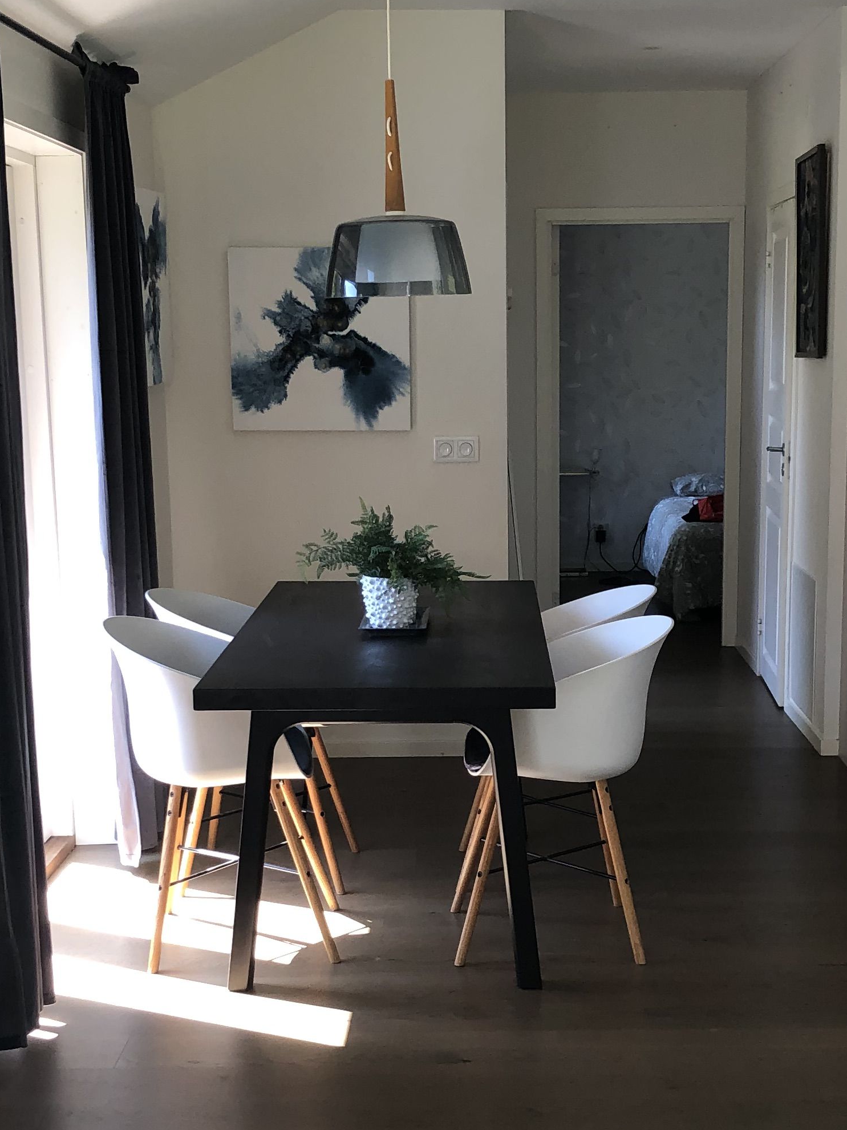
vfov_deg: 33.6
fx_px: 1860
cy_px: 696
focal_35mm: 57
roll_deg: +0.9
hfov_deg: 25.6
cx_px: 485
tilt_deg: -9.9
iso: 64
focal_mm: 4
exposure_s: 1/120
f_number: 1.8
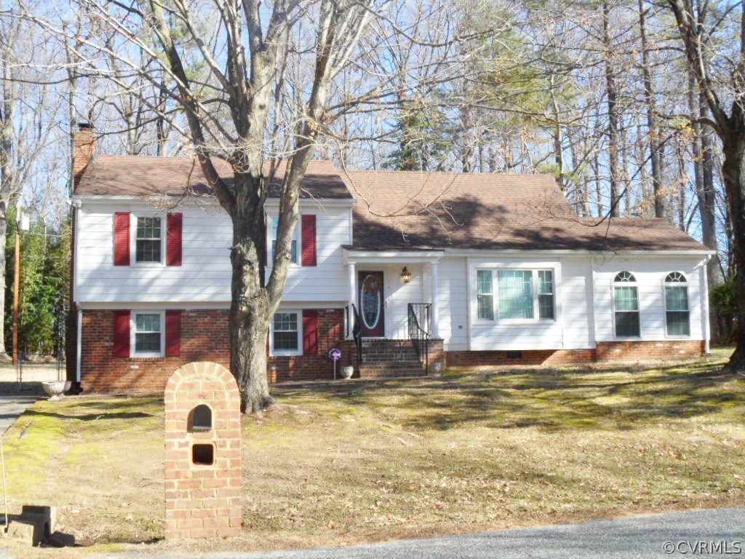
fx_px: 861
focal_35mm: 40
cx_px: 372
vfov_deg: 36.0
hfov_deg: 46.8
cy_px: 280
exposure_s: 1/180
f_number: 5.2
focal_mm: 6.5
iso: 80
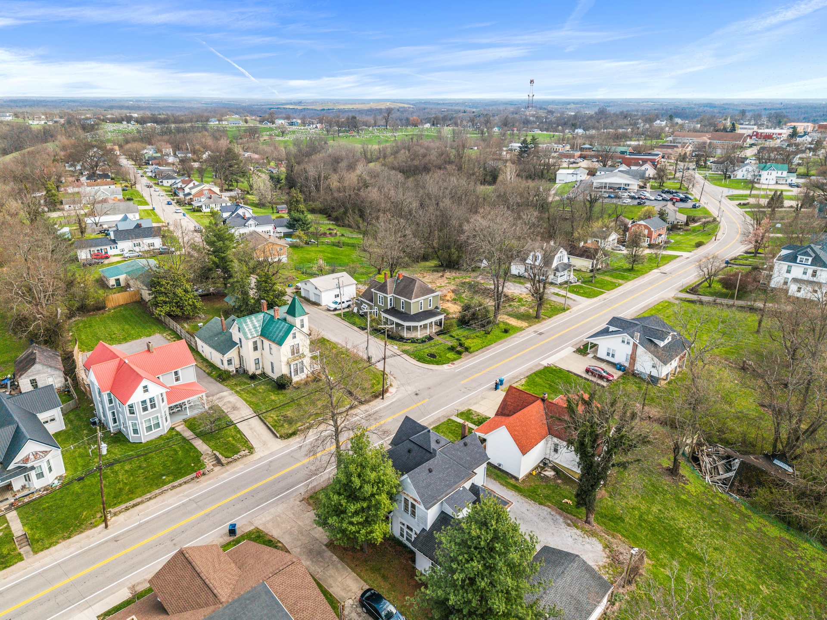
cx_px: 414
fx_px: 573
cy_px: 310
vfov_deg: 56.8
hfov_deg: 71.6
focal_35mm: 24
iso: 210
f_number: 1.8
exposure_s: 1/3200
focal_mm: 8.67
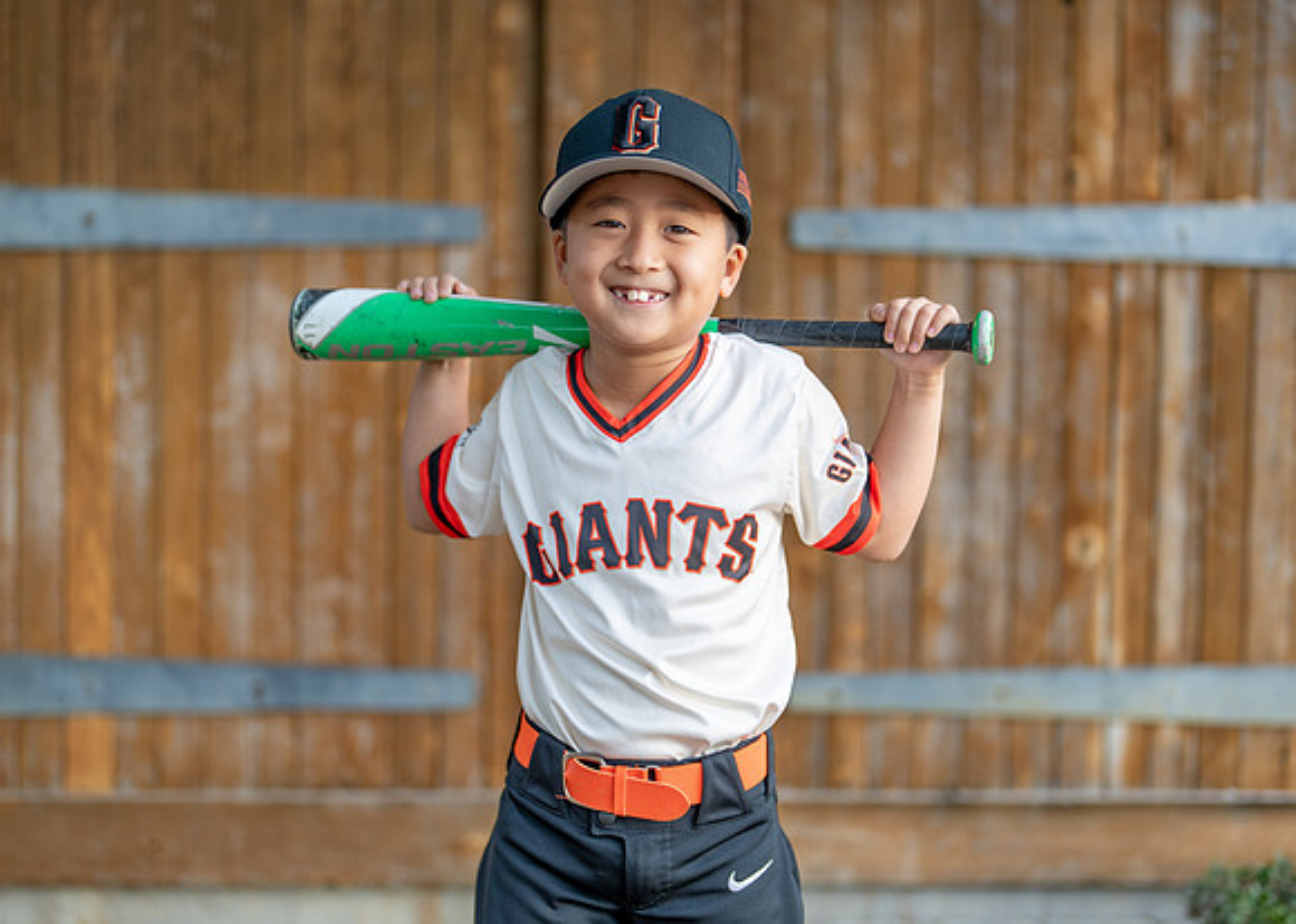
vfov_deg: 23.9
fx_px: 2182
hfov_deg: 33.1
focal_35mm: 59
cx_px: 659
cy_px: 452
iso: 100
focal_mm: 50
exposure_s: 1/500
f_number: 1.2
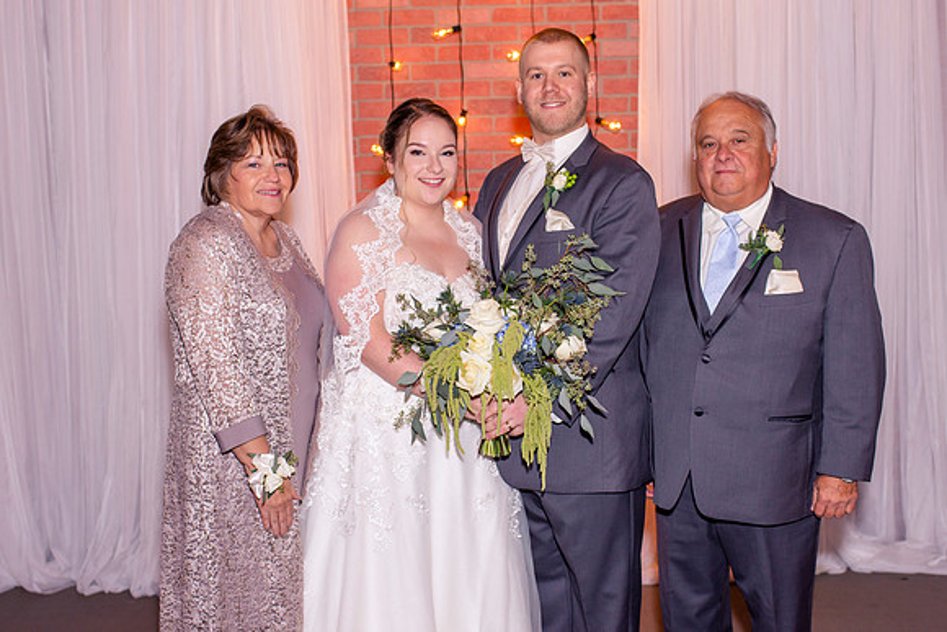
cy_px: 316
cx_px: 474
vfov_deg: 25.8
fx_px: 1381
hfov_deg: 37.8
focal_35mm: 52
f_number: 2.8
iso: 200
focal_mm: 35
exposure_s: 1/200
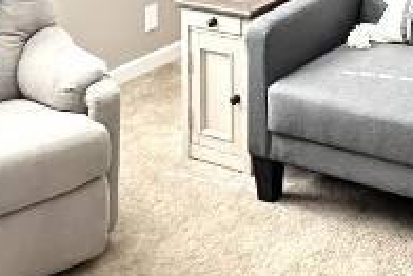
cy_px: -140
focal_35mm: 63
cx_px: 409
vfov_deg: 19.0
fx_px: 723
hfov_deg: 29.8
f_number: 2.2
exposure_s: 1/60
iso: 320
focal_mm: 2.22
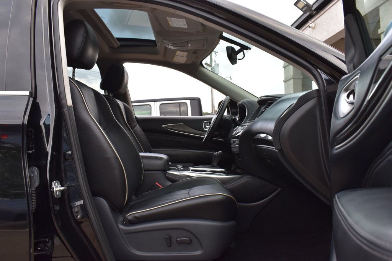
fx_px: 327
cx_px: 196
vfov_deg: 43.6
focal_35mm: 30
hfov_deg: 61.9
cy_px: 130
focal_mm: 20
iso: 400
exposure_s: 1/100
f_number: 9
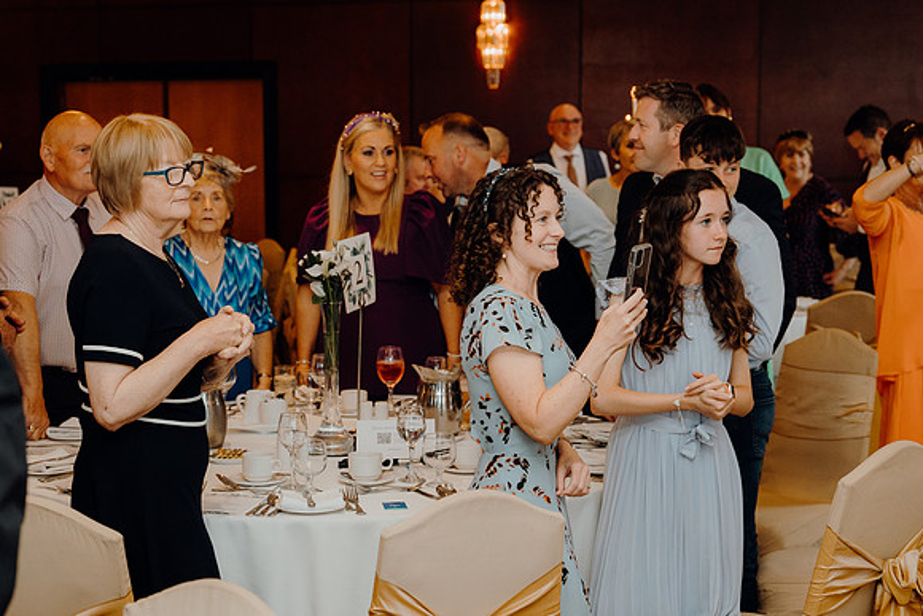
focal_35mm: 66
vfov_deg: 20.6
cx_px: 462
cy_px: 308
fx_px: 1692
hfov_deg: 30.5
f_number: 2.8
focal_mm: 44
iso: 1250
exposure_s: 1/200
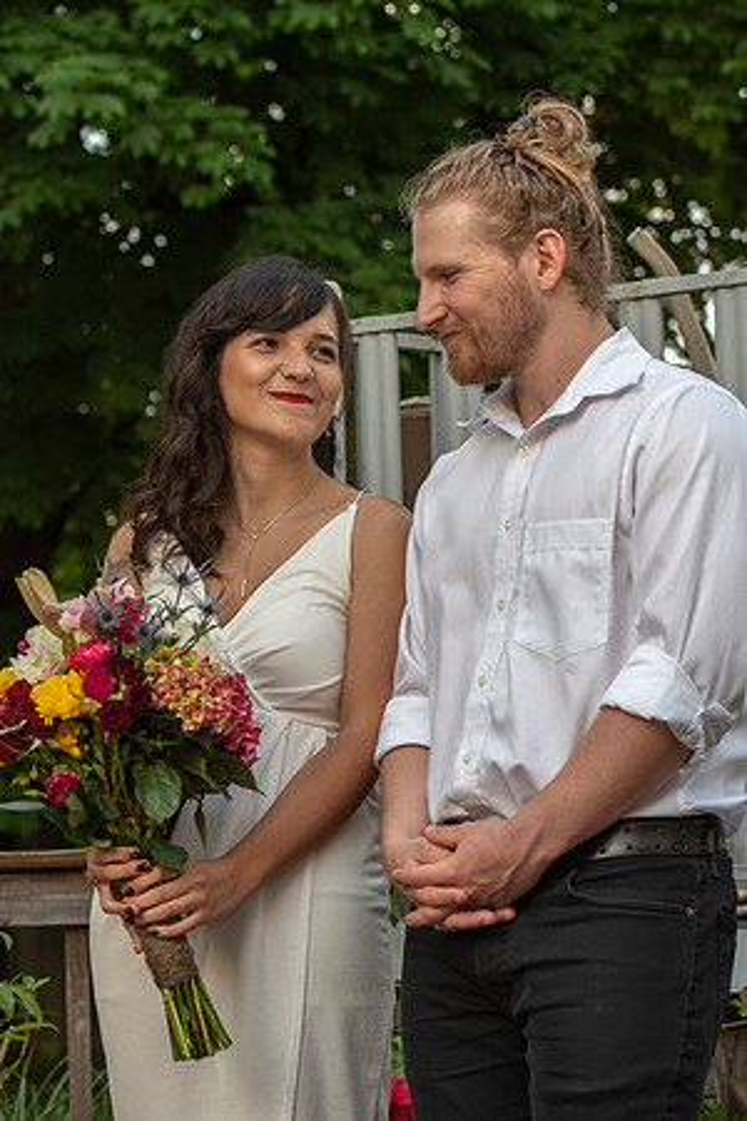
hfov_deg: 12.8
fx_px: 3310
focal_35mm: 106
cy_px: 557
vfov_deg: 19.2
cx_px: 145
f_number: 4
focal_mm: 70
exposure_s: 1/200
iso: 100
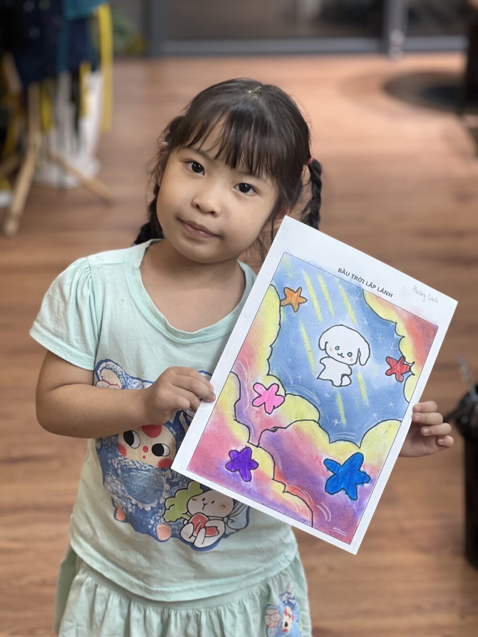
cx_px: 239
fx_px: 1417
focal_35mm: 77
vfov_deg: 25.3
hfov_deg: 19.1
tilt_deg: -22.3
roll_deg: -1.9
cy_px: 318
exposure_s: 1/33
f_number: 2.8
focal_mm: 9
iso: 125
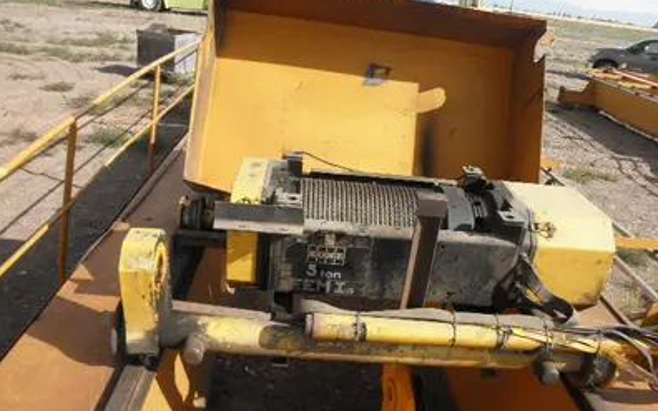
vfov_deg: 41.8
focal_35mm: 30
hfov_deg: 62.9
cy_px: 211
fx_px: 538
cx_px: 327
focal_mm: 5
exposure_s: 1/80
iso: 64
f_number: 8.5
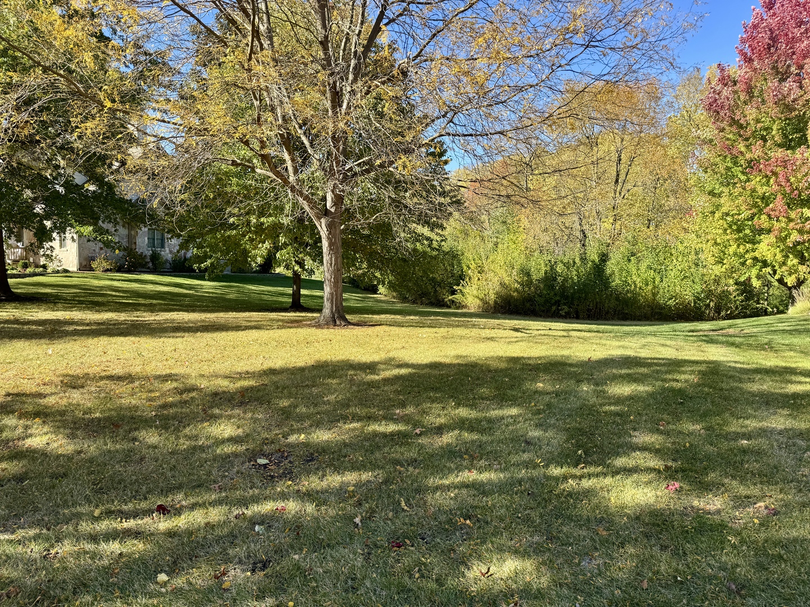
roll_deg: -1.4
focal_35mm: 24
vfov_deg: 56.8
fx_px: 562
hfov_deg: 71.6
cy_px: 304
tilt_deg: -4.1
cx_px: 405
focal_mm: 6.76
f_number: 1.78
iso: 80
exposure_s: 1/1094
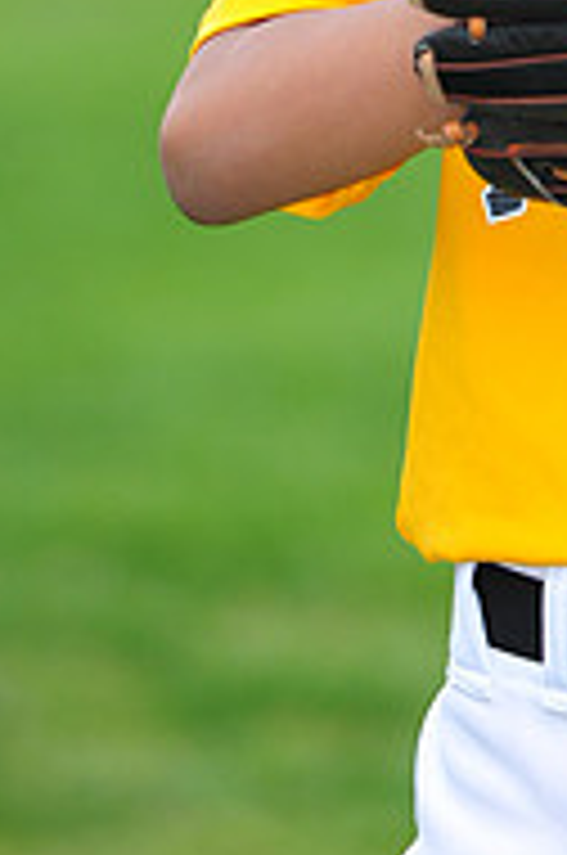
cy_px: -405
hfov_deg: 2.2
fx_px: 14510
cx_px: 819
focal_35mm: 612
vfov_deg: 3.4
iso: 400
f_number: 5
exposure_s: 1/500
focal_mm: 200
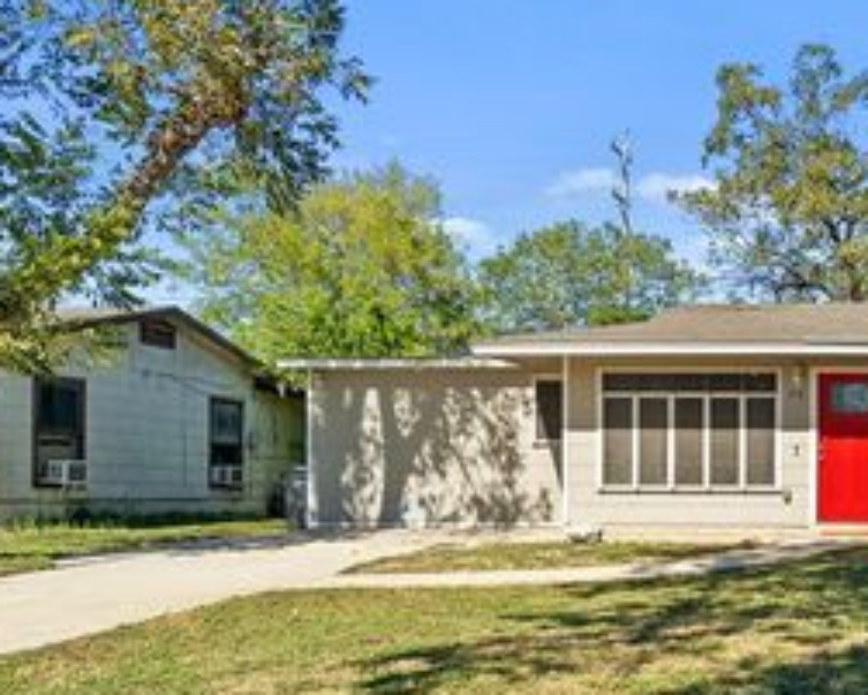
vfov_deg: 34.5
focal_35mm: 43
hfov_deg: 38.6
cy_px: 484
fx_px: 1105
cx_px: 844
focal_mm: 23
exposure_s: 1/1000
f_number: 4
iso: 1600
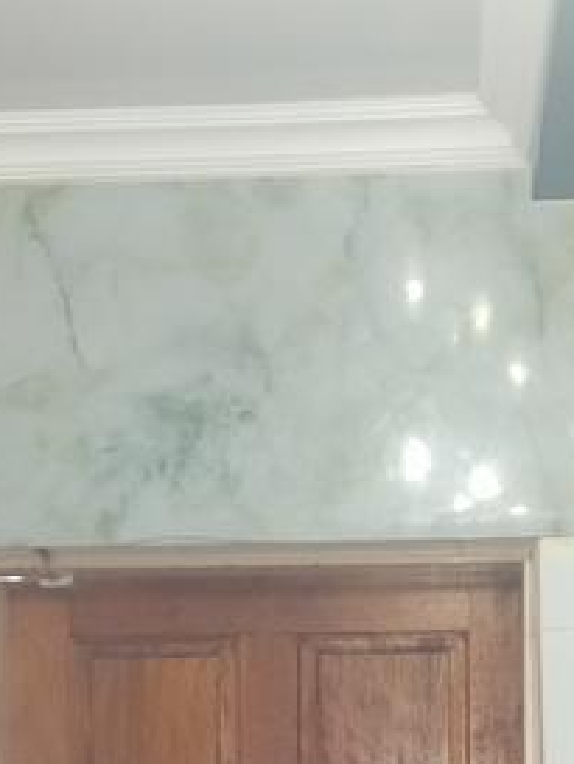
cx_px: 329
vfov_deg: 23.7
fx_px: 1745
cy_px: 750
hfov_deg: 18.7
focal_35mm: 79
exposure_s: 1/20
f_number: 1.8
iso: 1275
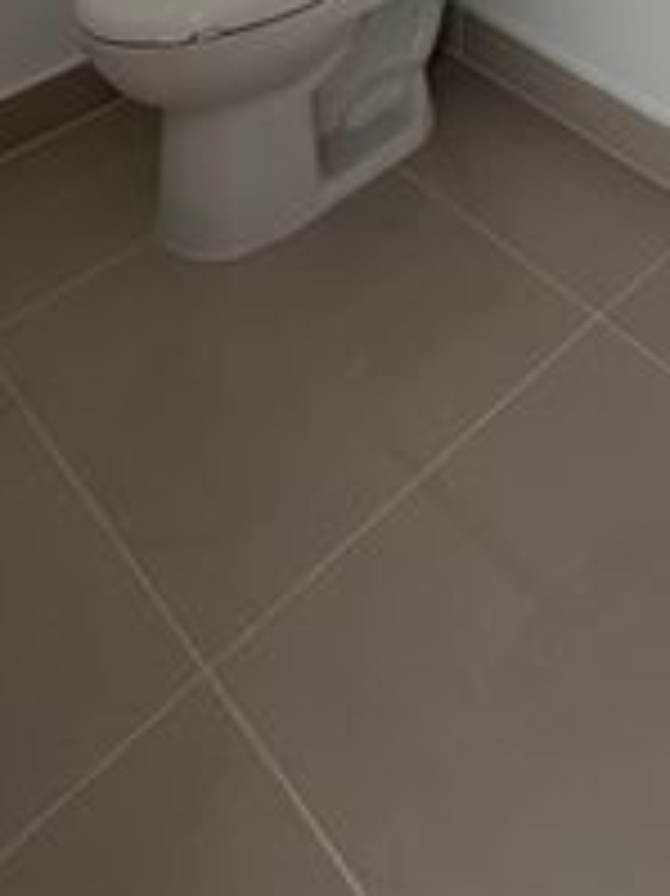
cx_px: 607
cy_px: -534
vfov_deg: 25.9
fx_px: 1214
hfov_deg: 29.5
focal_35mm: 47
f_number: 2.2
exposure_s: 1/121
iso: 160
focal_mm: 2.22
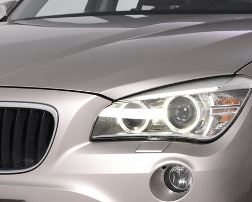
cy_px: 137
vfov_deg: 11.8
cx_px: 97
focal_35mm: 131
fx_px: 977
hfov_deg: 14.7
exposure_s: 1/125
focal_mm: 34
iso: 1600
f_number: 5.6
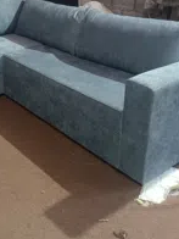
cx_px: 23
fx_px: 338
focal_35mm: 49
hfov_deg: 28.7
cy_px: 57
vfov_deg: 37.9
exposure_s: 1/33.3
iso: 2701
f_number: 1.75
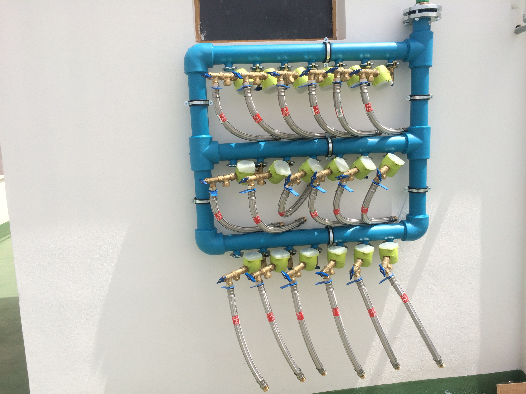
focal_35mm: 29
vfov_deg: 48.2
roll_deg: +1.2
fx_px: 441
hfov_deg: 61.7
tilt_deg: -12.3
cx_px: 263
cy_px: 197
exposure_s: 1/2740
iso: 32
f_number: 2.2
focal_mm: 4.15
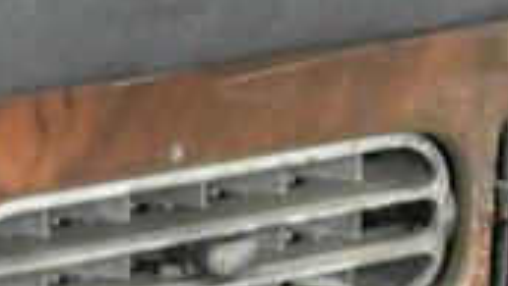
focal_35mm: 416
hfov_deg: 5.2
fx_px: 5607
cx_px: 650
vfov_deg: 2.9
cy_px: 512
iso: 3200
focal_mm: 38
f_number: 3.5
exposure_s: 1/60
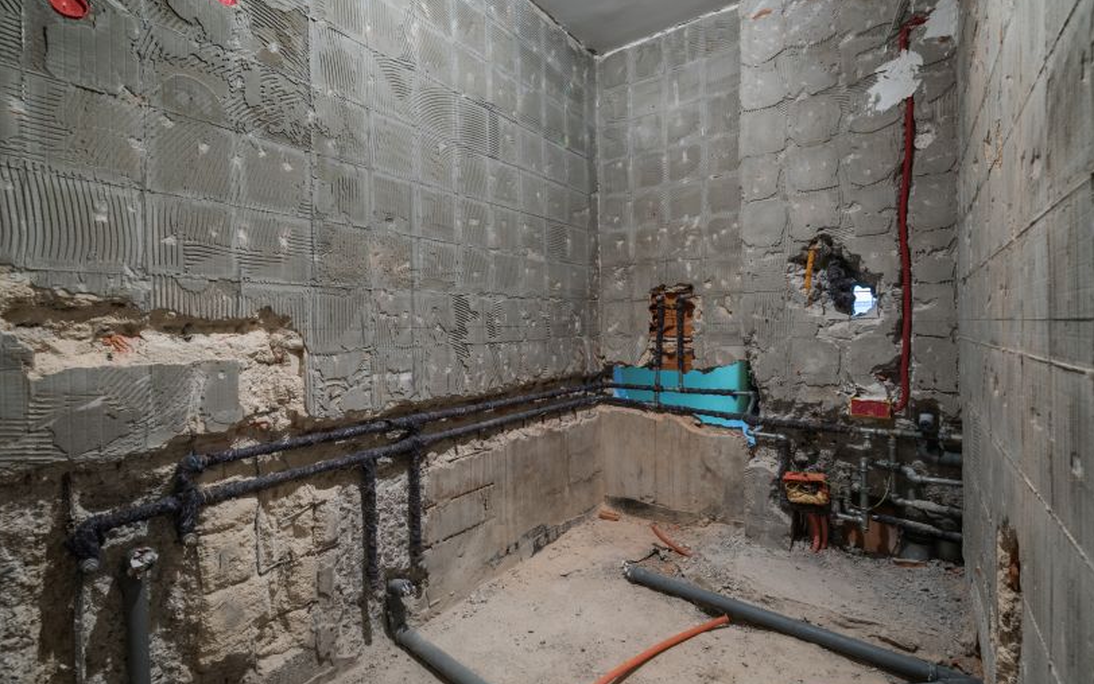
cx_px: 540
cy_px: 325
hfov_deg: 97.8
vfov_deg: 71.2
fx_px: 477
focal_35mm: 16
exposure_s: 1/1.67
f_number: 9
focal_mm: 15
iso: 320
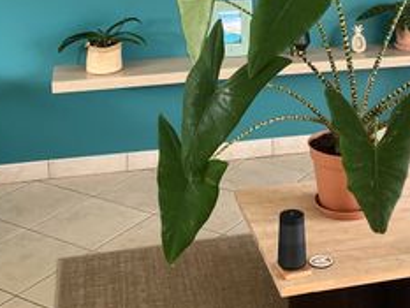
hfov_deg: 28.6
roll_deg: +0.0
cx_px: 304
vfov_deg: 20.5
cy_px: -60
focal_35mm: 67
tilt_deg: -6.8
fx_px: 794
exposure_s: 1/109
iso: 125
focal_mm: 5.1
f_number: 1.6
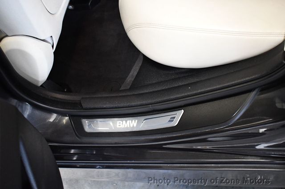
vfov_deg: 33.4
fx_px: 316
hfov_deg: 48.5
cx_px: 142
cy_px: 94
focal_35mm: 40
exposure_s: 1/60
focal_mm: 27
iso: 4500
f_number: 4
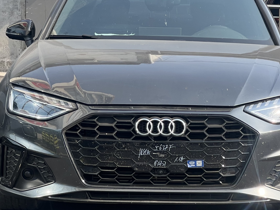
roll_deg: +0.3
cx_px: 163
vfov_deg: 10.5
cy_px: 69
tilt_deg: -2.3
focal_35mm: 141
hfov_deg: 14.0
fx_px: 1141
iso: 32
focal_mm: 9
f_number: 2.8
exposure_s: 1/308
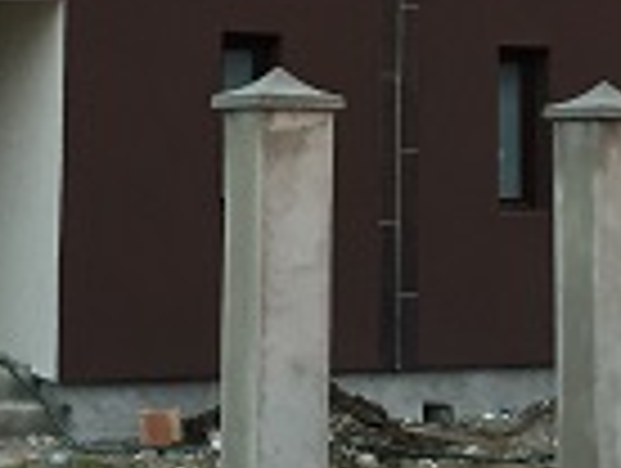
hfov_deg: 18.7
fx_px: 1887
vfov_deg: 13.9
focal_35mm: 105
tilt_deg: +6.3
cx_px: 392
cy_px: -16
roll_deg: -0.8
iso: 40
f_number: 2.2
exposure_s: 1/30
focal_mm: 4.15
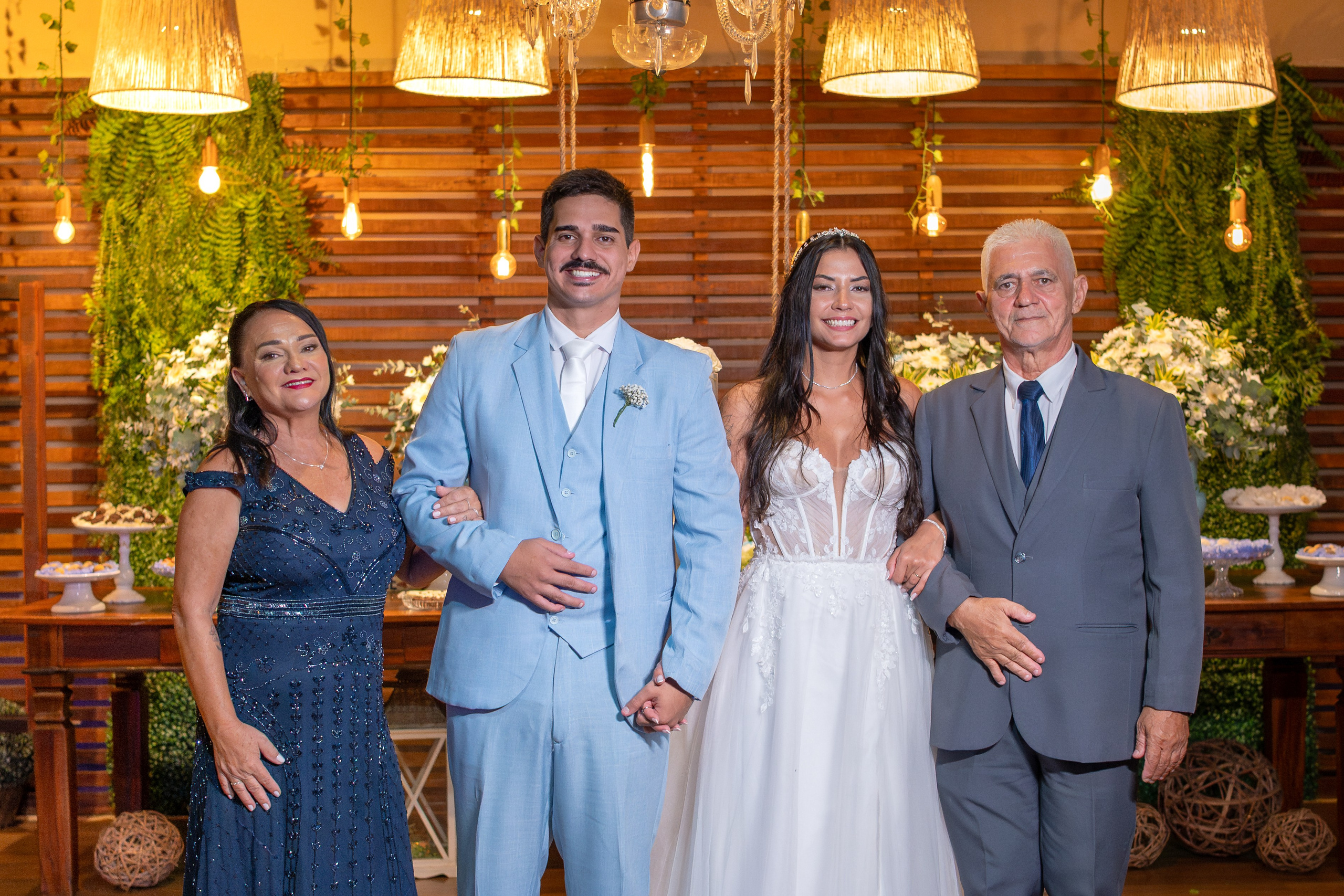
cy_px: 460
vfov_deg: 24.8
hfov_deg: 36.4
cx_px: 700
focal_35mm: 55
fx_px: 2041
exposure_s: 1/400
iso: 2500
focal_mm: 35
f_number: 2.8
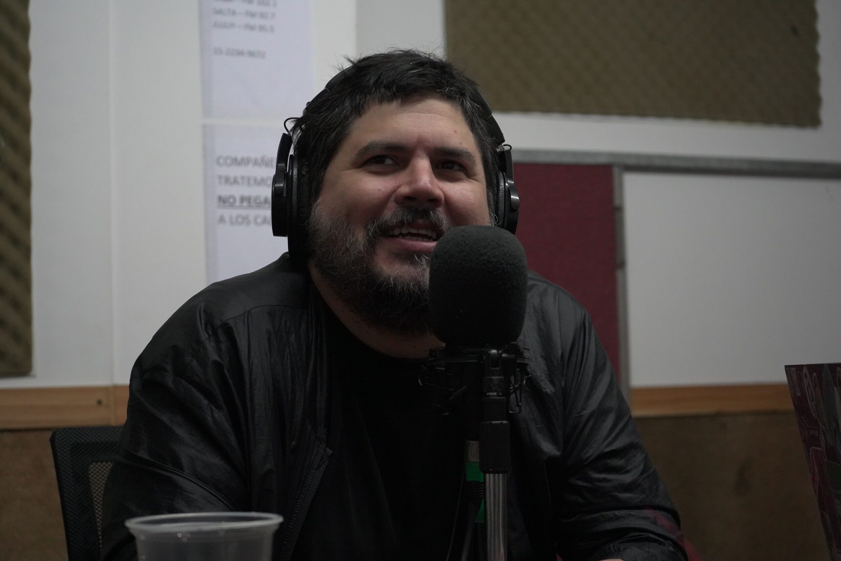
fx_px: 1589
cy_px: 280
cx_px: 420
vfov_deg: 20.0
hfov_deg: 29.7
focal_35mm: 68
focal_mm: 68
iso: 6400
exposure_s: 1/320
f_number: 5.6
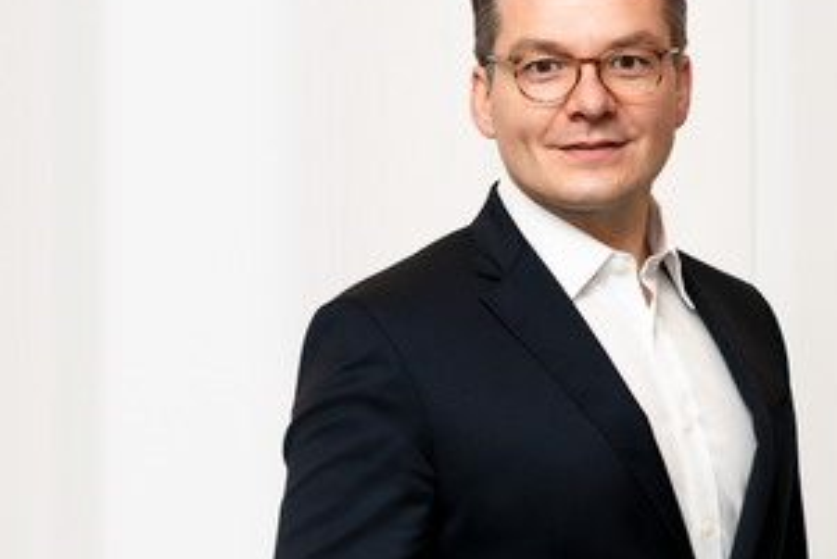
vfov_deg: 10.4
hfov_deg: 15.5
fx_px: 3070
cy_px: 261
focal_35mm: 132
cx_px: 595
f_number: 4
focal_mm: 85
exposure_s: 1/200
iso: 400
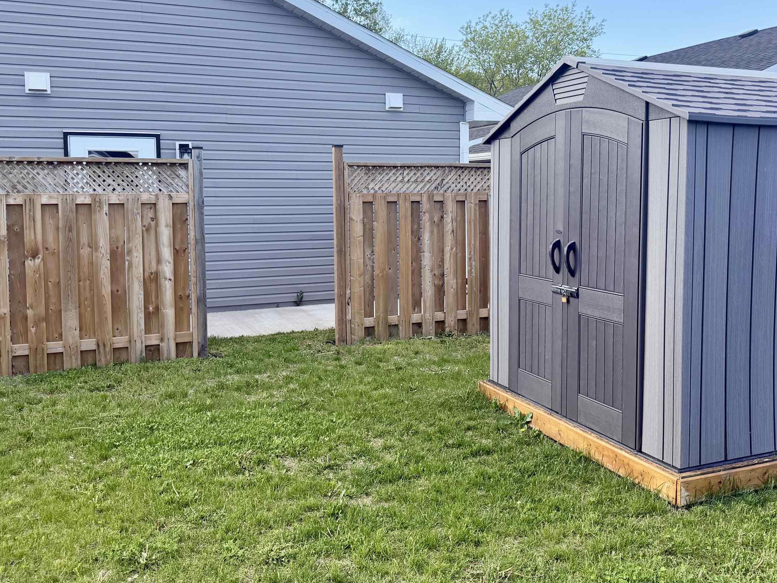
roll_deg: +0.3
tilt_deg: -3.3
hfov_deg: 53.8
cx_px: 438
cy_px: 240
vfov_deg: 41.6
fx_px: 763
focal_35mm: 34
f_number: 1.78
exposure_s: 1/1464
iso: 100
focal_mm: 6.76
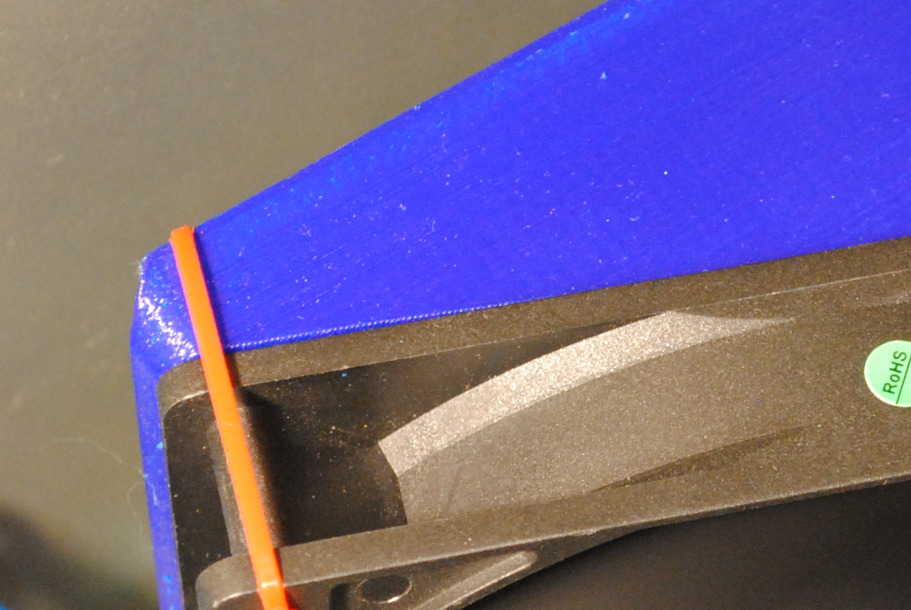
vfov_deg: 7.1
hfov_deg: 10.6
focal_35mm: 193
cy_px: 437
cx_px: 826
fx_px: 4890
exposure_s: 1/15
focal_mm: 48
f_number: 5.6
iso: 1000
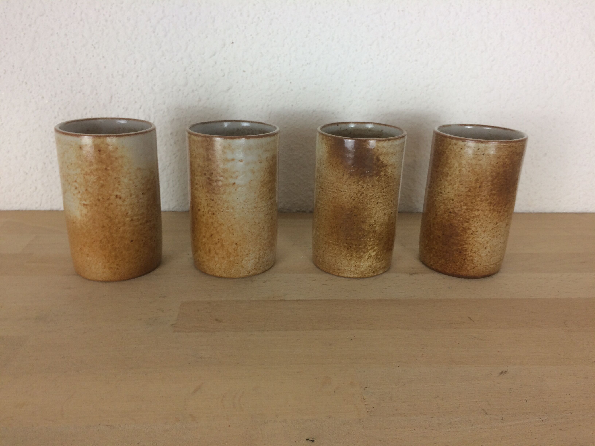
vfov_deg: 48.2
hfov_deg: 61.7
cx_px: 298
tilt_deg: -20.5
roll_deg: -2.1
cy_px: 223
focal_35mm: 29
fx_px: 498
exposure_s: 1/50
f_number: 2.2
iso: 40
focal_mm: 4.15
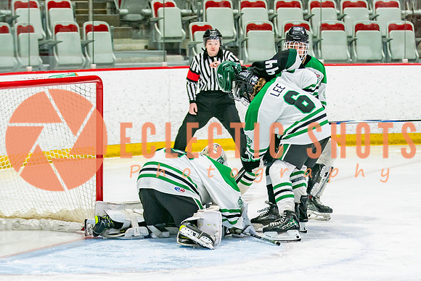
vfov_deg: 7.1
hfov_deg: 10.7
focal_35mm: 192
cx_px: 235
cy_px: 196
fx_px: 2248
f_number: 3.2
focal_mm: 95
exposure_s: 1/640
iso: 800
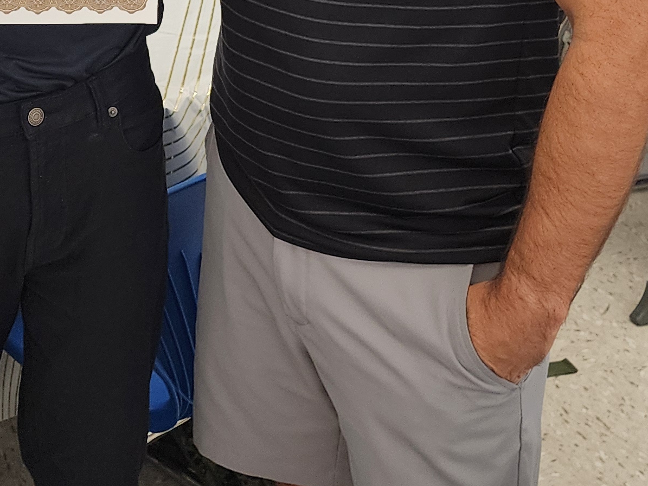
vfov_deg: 17.7
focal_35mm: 77
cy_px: -173
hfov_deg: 24.8
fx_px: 1441
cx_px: 111
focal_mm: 6.4
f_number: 1.8
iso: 200
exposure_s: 1/120
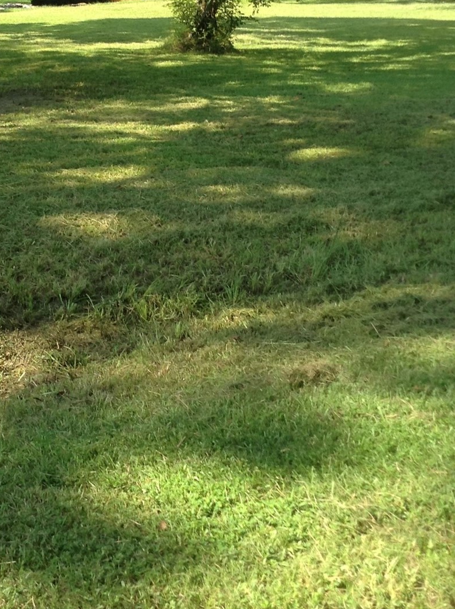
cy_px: 188
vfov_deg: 30.0
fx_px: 1125
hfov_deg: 22.6
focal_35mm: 64
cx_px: 104
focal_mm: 3.3
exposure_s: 1/242
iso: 25
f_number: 2.4
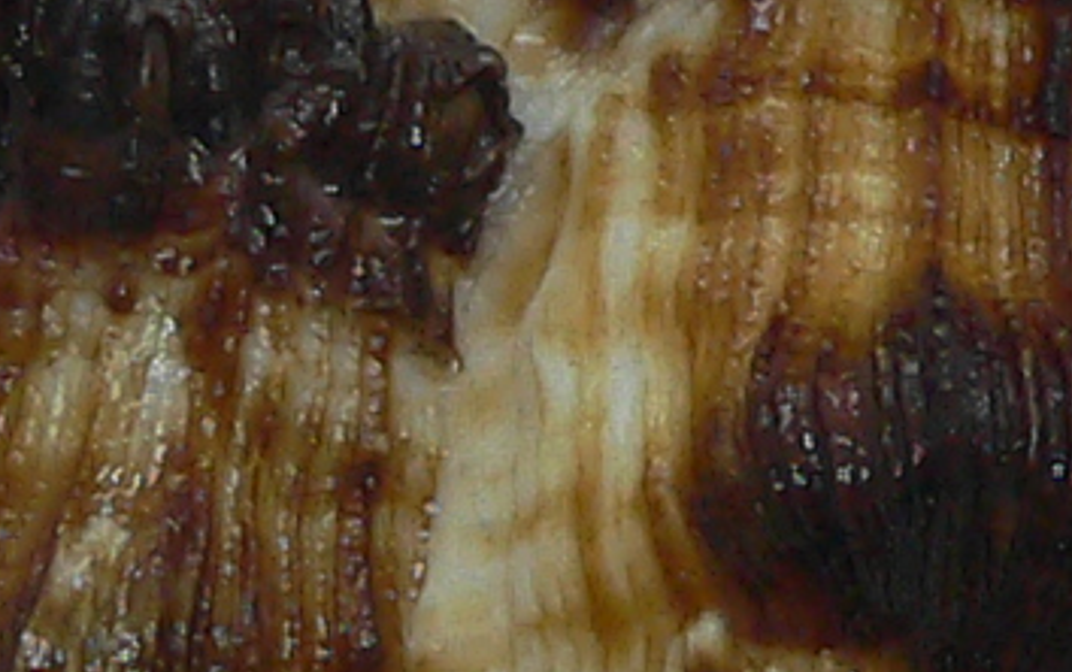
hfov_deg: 9.9
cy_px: 784
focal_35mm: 211
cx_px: 812
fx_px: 6170
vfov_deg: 6.2
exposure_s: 1/60
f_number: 2.8
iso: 150
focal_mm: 4.6
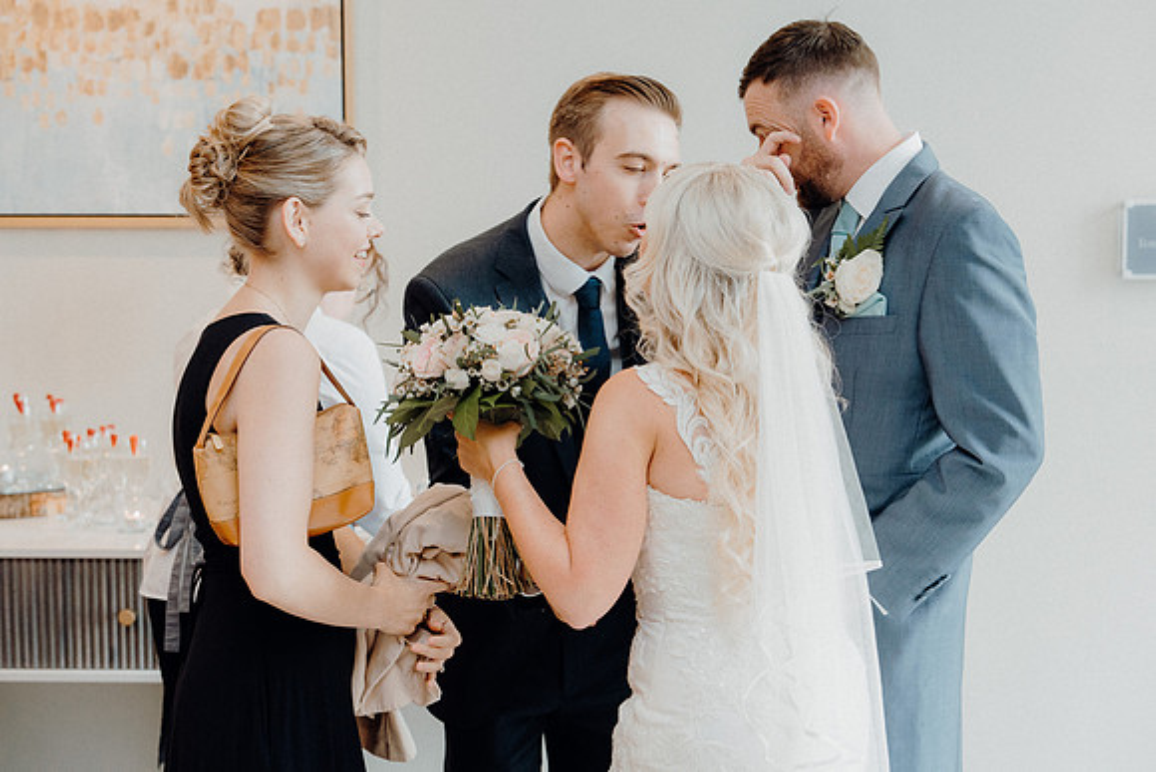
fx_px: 1670
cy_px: 386
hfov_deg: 38.2
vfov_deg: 26.0
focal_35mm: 52
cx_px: 578
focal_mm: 52
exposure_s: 1/200
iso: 2500
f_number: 3.5
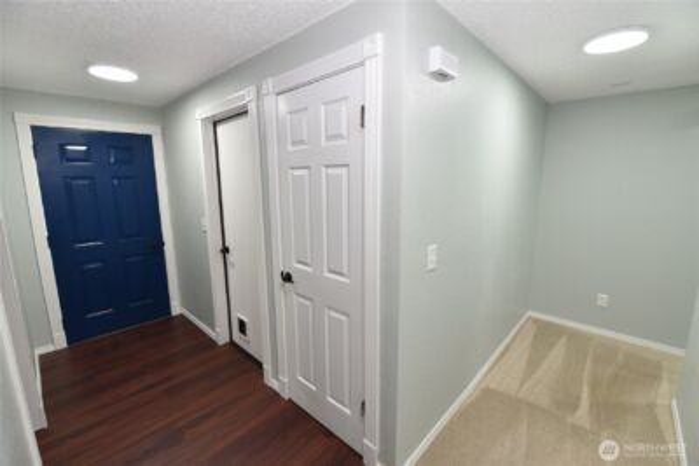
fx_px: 291
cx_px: 350
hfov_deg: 100.4
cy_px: 233
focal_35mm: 15
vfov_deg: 77.4
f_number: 4.5
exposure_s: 1/80
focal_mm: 15
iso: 800
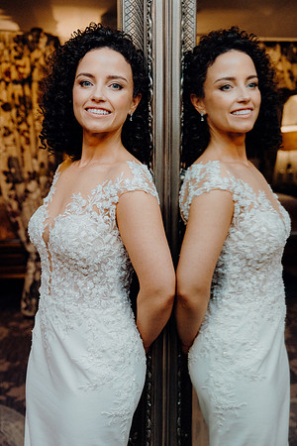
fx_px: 532
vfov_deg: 45.4
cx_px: 148
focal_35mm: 43
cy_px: 223
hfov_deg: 31.2
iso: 2500
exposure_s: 1/160
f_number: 3.5
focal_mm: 43
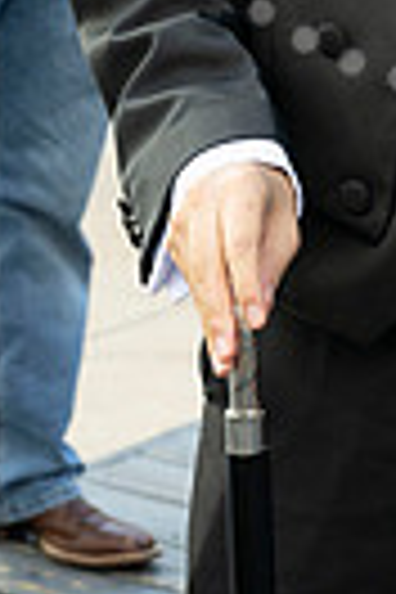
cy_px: -324
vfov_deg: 9.9
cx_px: 504
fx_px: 3316
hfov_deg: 6.8
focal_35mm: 201
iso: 400
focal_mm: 59
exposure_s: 1/160
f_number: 7.1
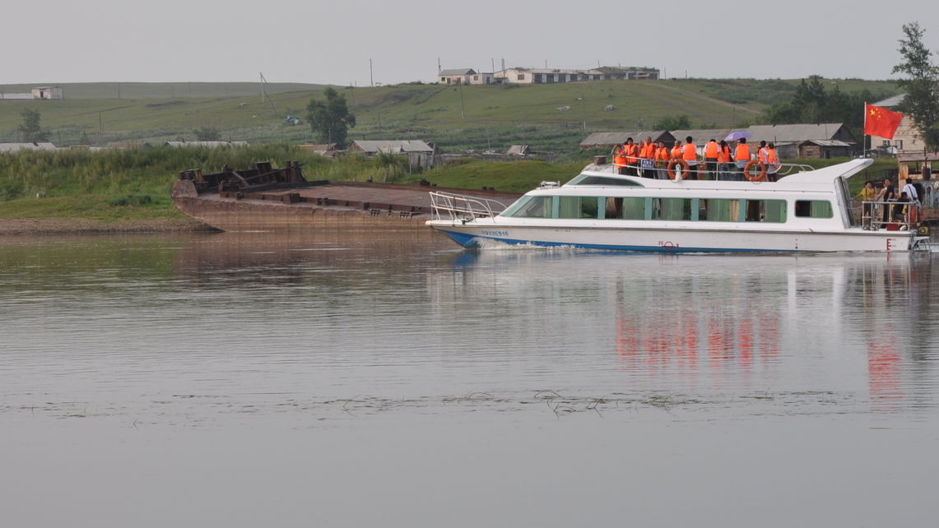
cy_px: 201
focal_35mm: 132
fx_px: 3287
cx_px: 632
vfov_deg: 9.2
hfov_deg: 16.2
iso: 200
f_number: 7.1
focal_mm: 50
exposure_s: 1/200
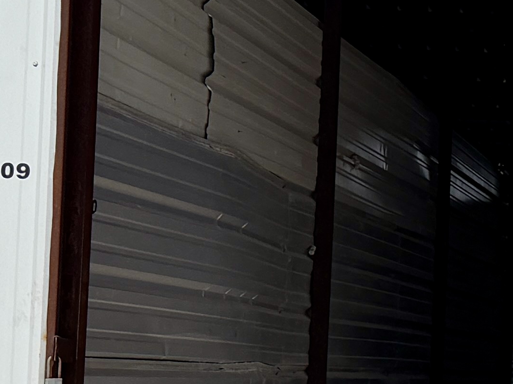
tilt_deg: +2.2
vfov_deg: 11.6
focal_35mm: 128
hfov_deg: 14.4
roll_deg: -2.6
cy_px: 263
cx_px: 768
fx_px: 1897
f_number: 1.78
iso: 100
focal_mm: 6.76
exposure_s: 1/14286
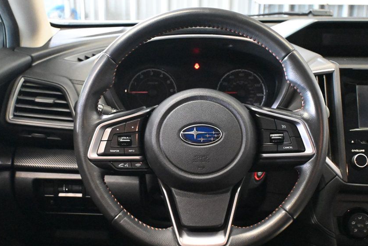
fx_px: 514
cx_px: 200
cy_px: 136
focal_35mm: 50
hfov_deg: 39.3
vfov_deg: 26.9
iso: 12800
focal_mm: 27.5
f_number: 4.5
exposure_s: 1/50
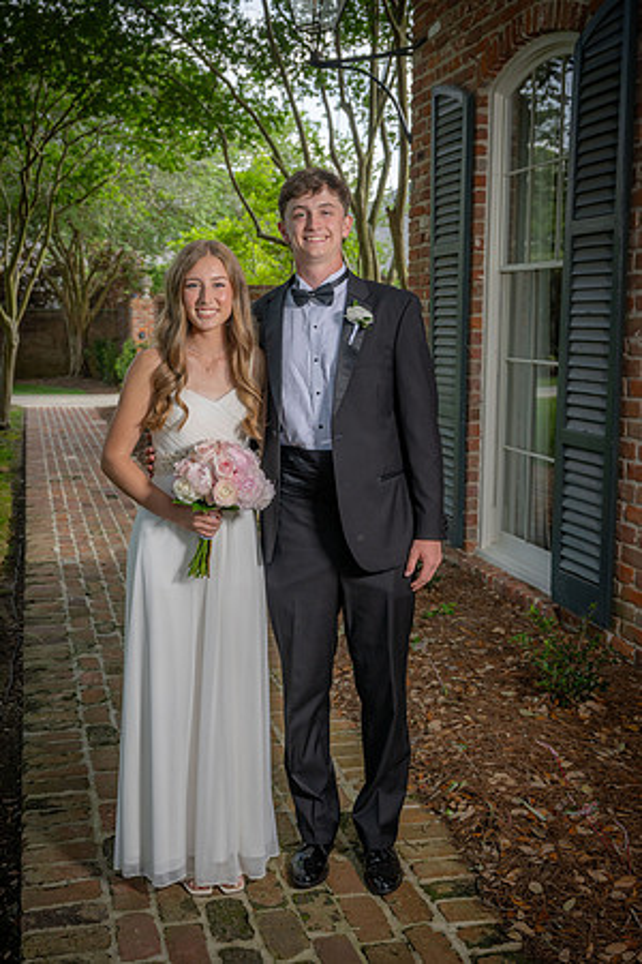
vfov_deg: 48.5
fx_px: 1070
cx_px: 321
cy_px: 482
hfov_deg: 33.4
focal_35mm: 40
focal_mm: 40
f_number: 5.6
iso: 100
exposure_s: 1/160
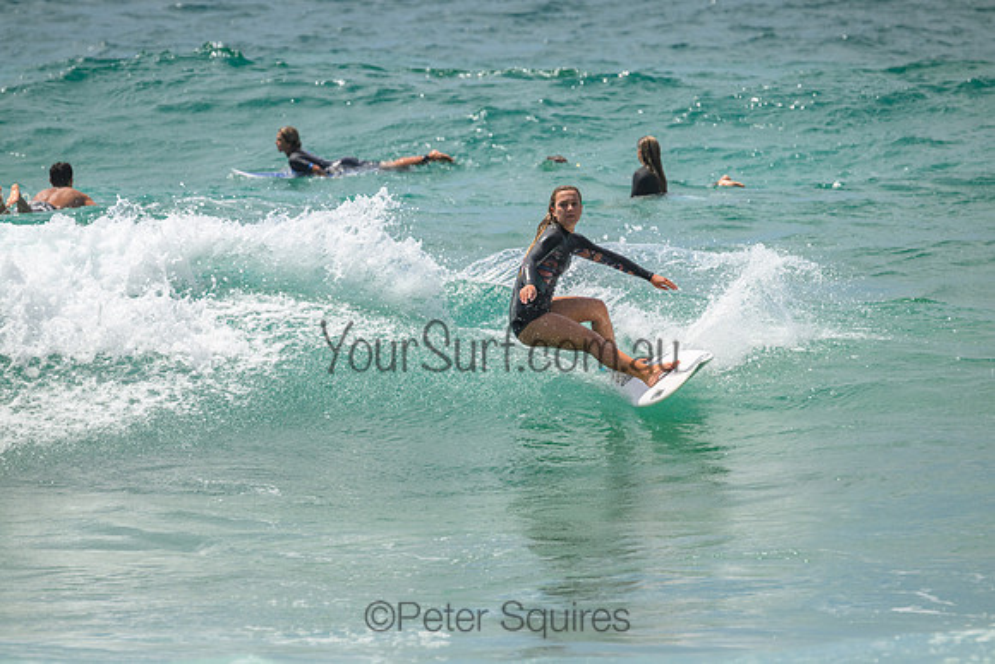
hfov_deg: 3.7
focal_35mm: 550
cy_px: 332
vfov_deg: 2.5
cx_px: 498
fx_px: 15204
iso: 640
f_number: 11
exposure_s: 1/2000
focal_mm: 550
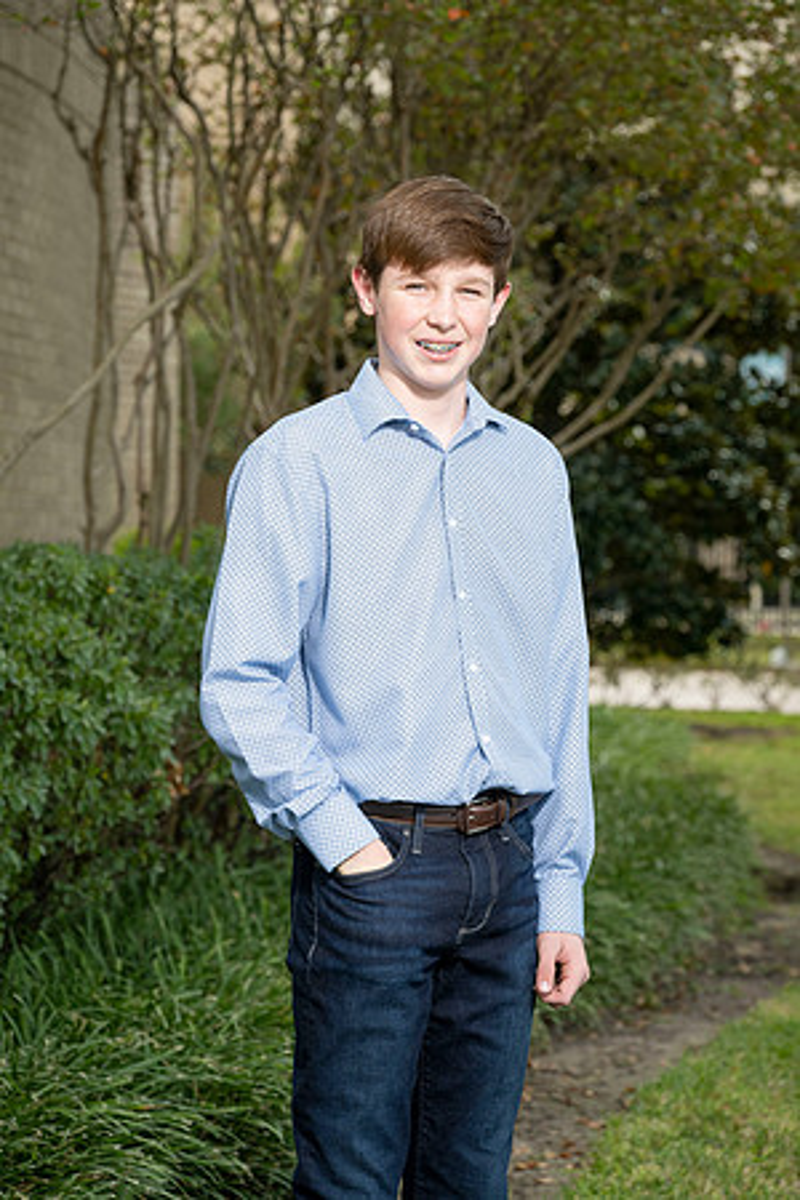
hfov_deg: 13.4
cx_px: 400
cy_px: 600
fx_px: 3400
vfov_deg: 20.0
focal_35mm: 102
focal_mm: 102
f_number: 6.3
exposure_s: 1/250
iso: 400
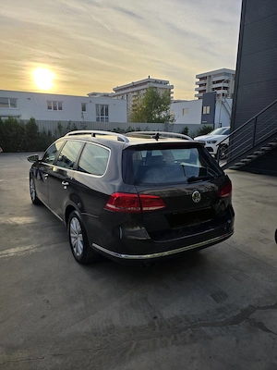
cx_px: 138
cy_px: 185
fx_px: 245
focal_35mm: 23
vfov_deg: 73.9
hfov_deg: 58.9
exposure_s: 1/10000
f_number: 1.7
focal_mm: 6.3
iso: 80
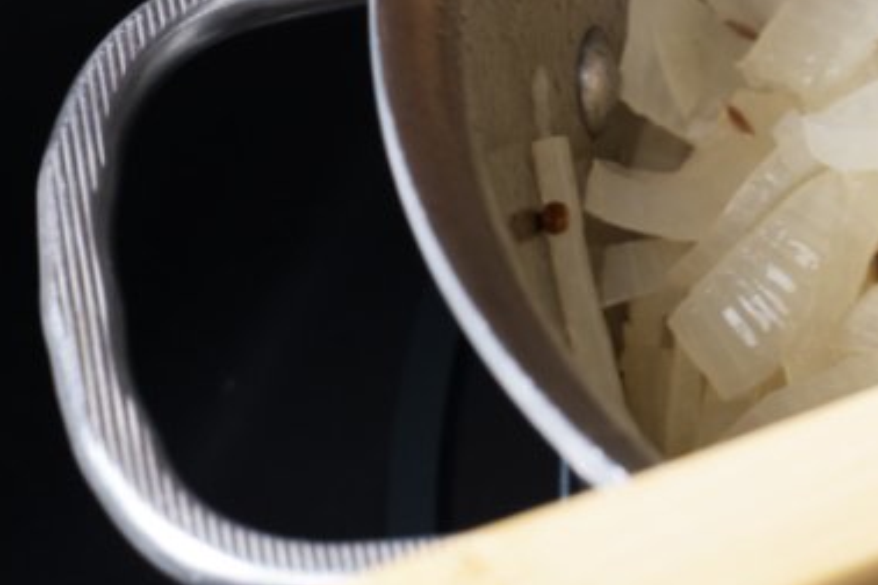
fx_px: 5414
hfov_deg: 9.0
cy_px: -98
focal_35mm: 222
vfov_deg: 6.2
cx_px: 1294
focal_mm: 70
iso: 100
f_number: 6.3
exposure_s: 1/80
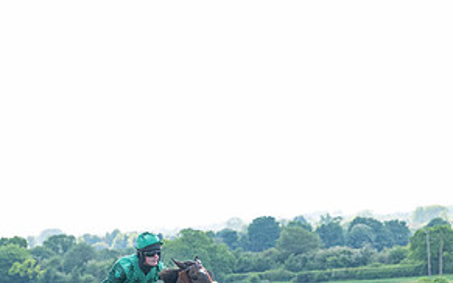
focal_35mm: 199
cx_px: 182
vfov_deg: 6.6
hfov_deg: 10.5
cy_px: 339
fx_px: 2457
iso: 1250
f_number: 4
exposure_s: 1/3200
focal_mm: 70
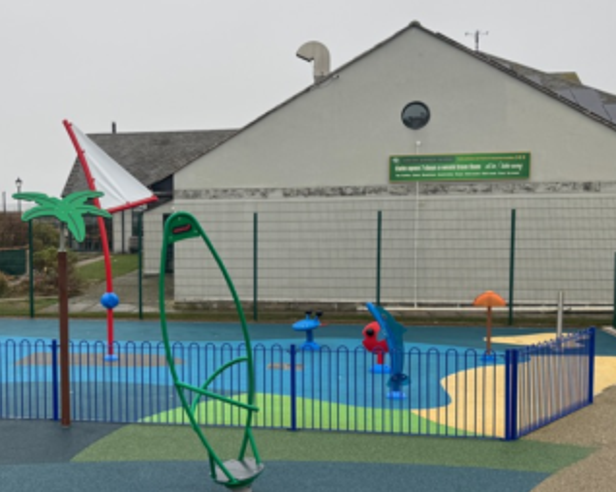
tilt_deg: -2.8
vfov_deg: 29.1
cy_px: 286
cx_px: 135
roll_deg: +1.2
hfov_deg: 35.0
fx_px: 947
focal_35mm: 52
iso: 80
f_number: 1.78
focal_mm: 6.76
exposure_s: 1/464
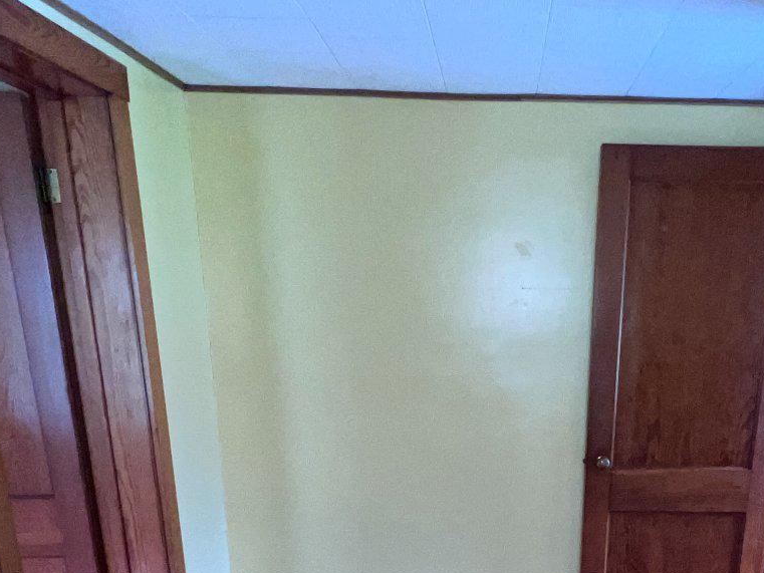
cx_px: 517
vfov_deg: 36.2
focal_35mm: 35
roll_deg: -0.9
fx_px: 773
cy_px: 586
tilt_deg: -19.6
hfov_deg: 51.5
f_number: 1.8
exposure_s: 1/60
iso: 160
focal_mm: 1.57
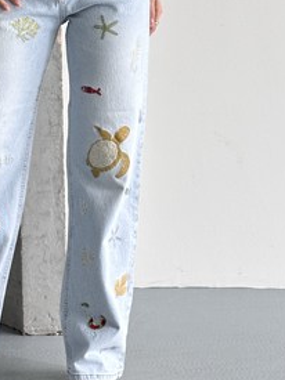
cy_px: 63
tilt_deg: -5.6
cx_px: 48
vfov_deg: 20.8
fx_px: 1022
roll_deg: +0.6
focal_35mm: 93
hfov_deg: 15.8
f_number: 1.78
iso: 80
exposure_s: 1/121
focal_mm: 6.86
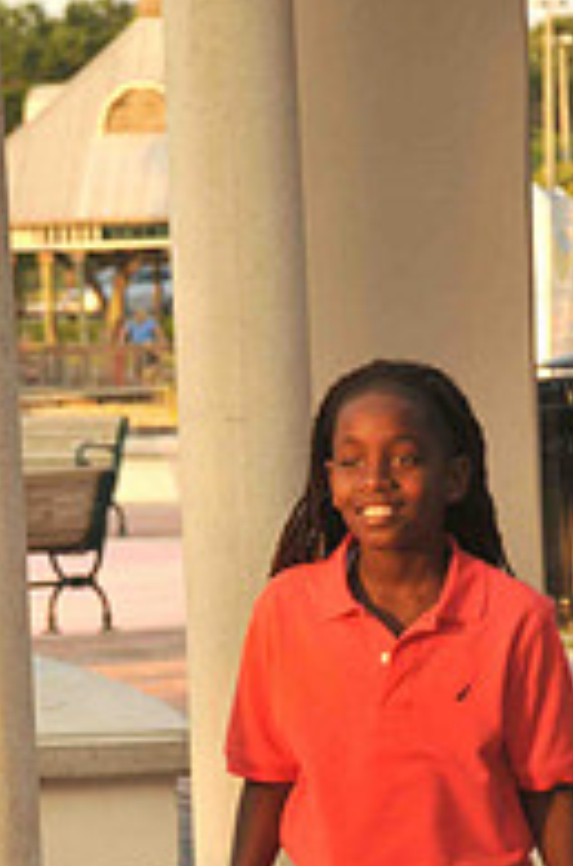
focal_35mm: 312
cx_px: 371
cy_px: 853
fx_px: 7488
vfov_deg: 6.6
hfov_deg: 4.4
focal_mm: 90
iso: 200
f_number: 5.6
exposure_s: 1/125
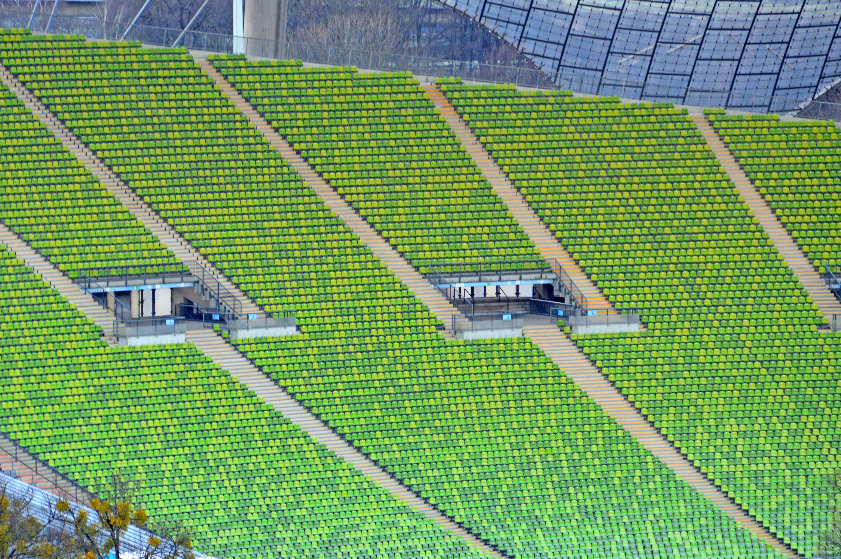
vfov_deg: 3.8
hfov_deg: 5.7
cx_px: 420
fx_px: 8402
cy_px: 280
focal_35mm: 360
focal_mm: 240
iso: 400
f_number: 8
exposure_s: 1/60
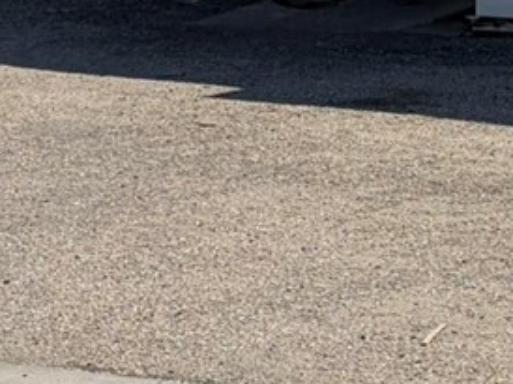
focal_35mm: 152
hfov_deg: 12.1
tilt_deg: +2.6
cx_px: 895
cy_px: -281
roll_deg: +0.4
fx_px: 2251
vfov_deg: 9.3
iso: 50
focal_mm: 5.96
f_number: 1.6
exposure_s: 1/4329
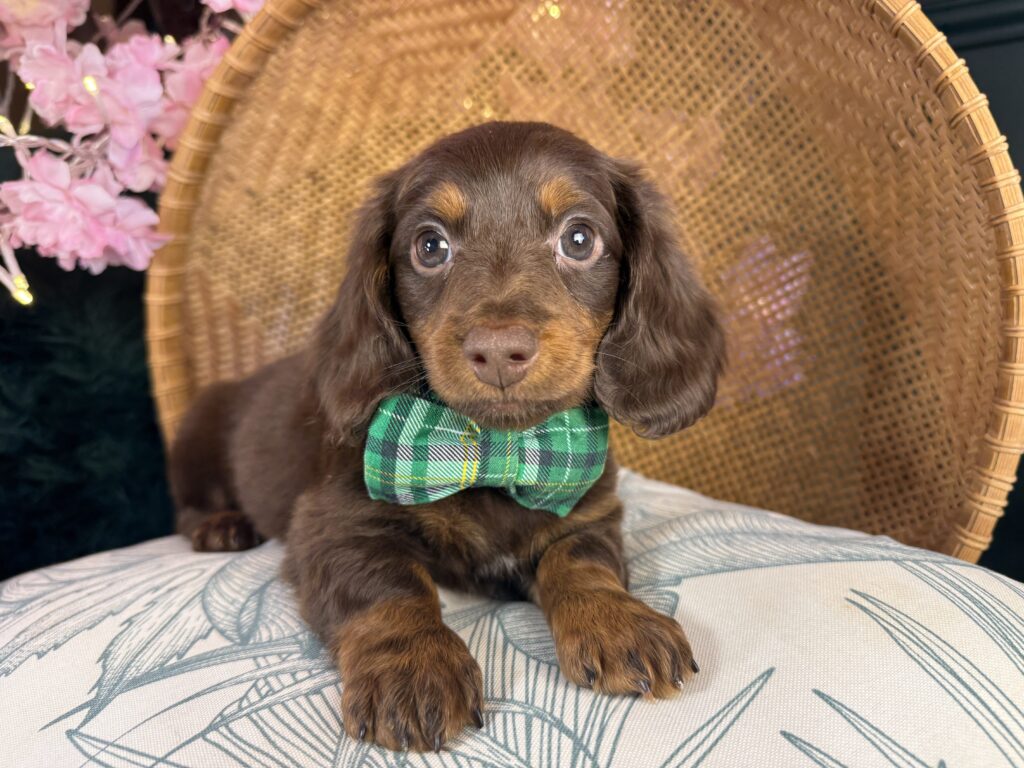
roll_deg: +0.8
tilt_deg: -6.9
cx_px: 512
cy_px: 384
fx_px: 710
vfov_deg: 56.8
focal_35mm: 24
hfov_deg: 71.6
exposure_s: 1/120
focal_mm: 6.76
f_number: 1.78
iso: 125
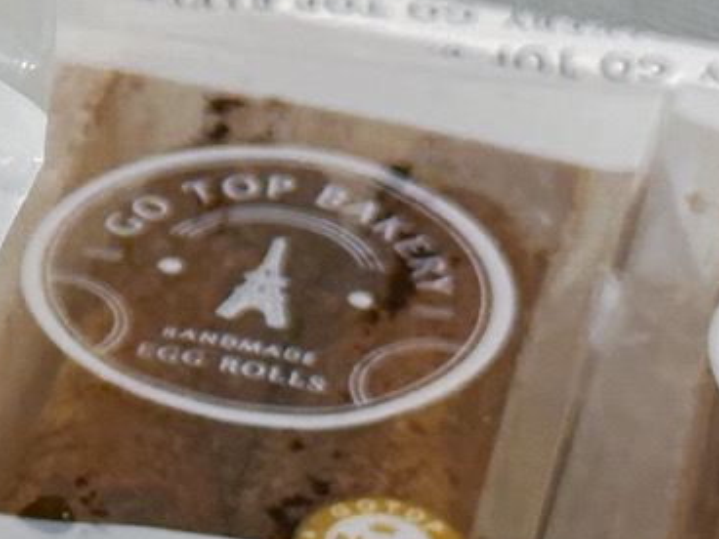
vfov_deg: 6.3
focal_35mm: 235
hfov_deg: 8.1
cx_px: -608
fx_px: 4881
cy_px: 162
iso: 160
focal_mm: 6.86
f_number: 1.8
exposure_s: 1/60
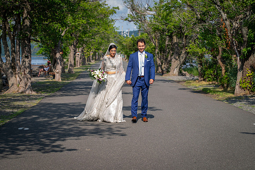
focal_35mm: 97
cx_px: 128
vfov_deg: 14.1
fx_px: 688
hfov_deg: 21.0
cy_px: 85
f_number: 4.5
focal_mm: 86
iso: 50
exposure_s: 1/250
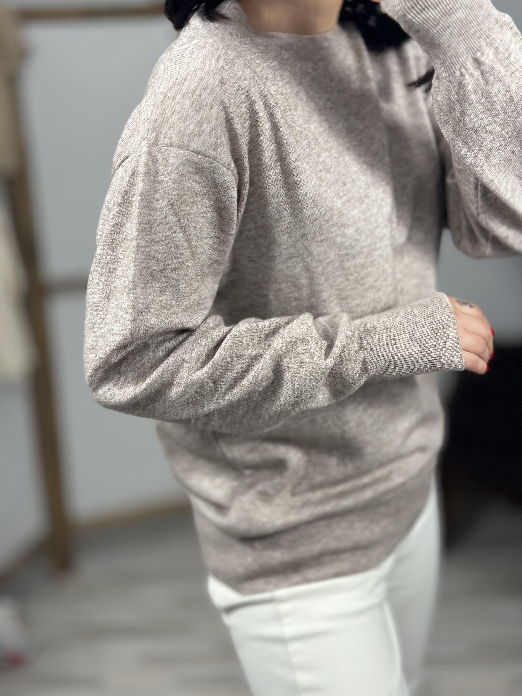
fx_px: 985
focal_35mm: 49
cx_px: 265
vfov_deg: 38.9
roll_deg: +7.4
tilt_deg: -38.8
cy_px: 344
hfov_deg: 29.7
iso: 64
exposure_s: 1/100
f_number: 1.78
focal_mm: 6.86
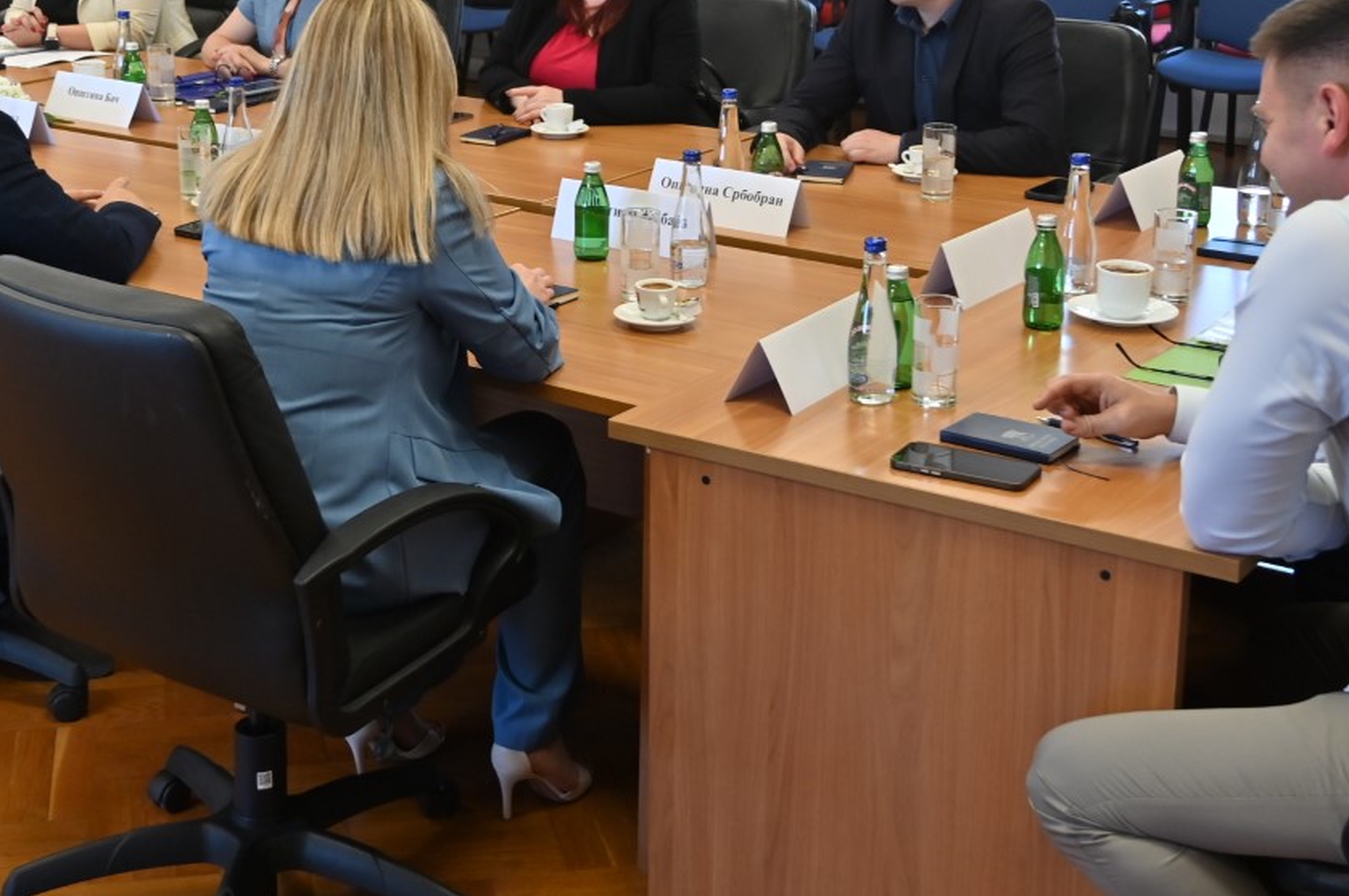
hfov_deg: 36.1
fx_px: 2059
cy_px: 228
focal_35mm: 55
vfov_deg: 24.3
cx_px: 510
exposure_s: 1/100
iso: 320
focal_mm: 24
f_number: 4
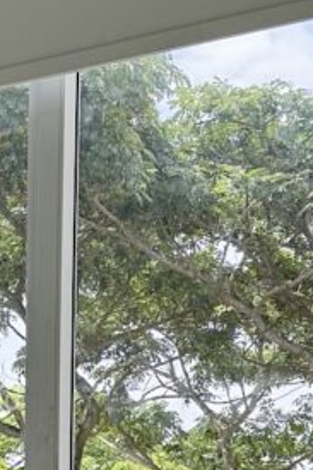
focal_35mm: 93
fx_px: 1214
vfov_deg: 21.5
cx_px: -79
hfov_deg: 14.2
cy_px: 400
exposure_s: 1/980
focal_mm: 6.76
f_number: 1.78
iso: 80
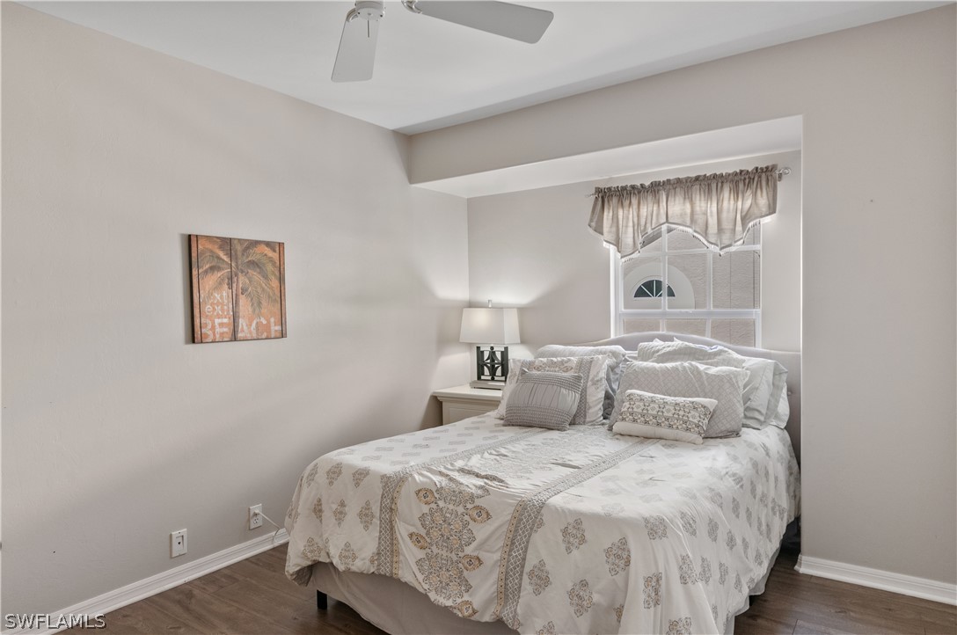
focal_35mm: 21
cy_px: 318
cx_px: 478
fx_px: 557
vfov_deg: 59.3
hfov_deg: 81.3
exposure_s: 1/6
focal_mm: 14
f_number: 8
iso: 200
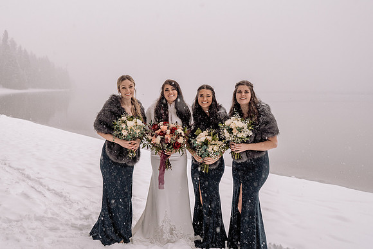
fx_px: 424
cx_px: 157
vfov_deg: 32.7
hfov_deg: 47.3
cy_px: 106
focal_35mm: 41
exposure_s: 1/250
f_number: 5
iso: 1250
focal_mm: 35
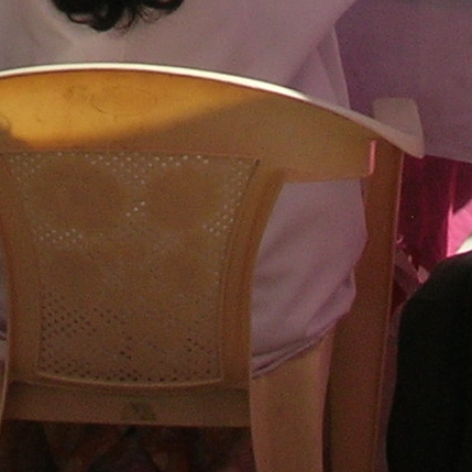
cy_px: -529
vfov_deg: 8.7
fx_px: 2885
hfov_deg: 9.3
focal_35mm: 187
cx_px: 90
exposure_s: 1/350
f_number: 5.6
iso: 50
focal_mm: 5.8
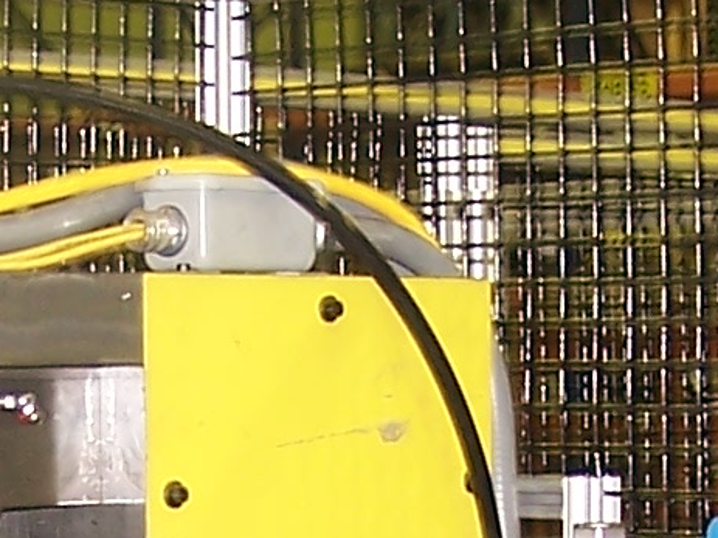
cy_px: 895
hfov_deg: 10.5
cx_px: 239
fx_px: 3919
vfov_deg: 7.7
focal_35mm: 189
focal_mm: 6.3
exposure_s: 1/8
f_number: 2.8
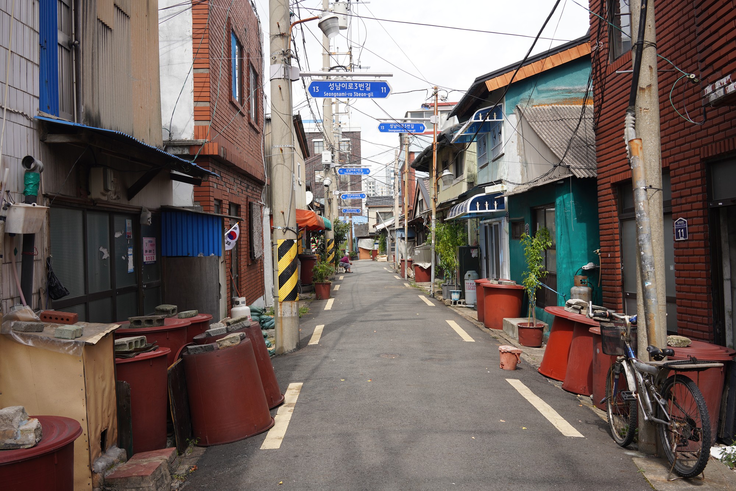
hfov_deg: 54.4
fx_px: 716
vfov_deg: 37.9
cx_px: 368
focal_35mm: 35
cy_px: 246
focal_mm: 35
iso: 100
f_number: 9
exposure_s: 1/100
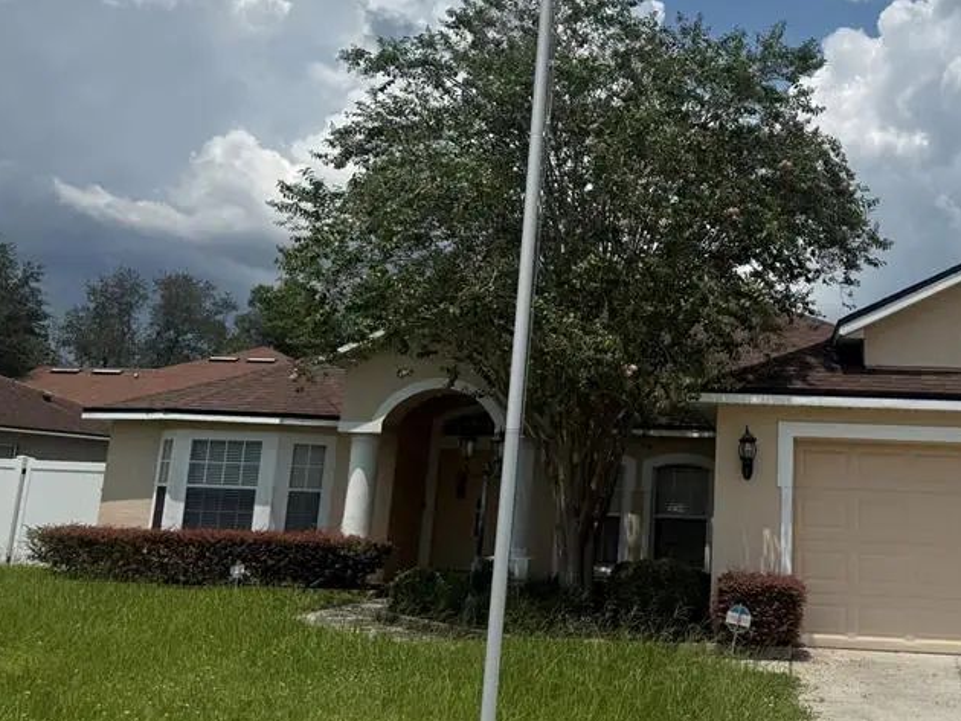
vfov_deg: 36.6
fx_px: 1083
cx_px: 726
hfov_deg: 46.1
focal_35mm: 39
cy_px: 267
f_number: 1.78
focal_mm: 6.76
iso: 80
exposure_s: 1/10309
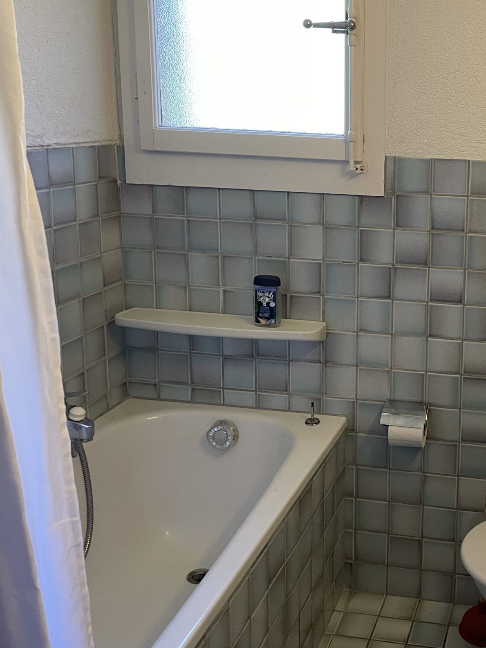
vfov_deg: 44.6
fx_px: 786
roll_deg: -1.1
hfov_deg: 32.6
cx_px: 438
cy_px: 261
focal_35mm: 42
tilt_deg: -10.8
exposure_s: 1/50
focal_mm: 4.2
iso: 160
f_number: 1.6
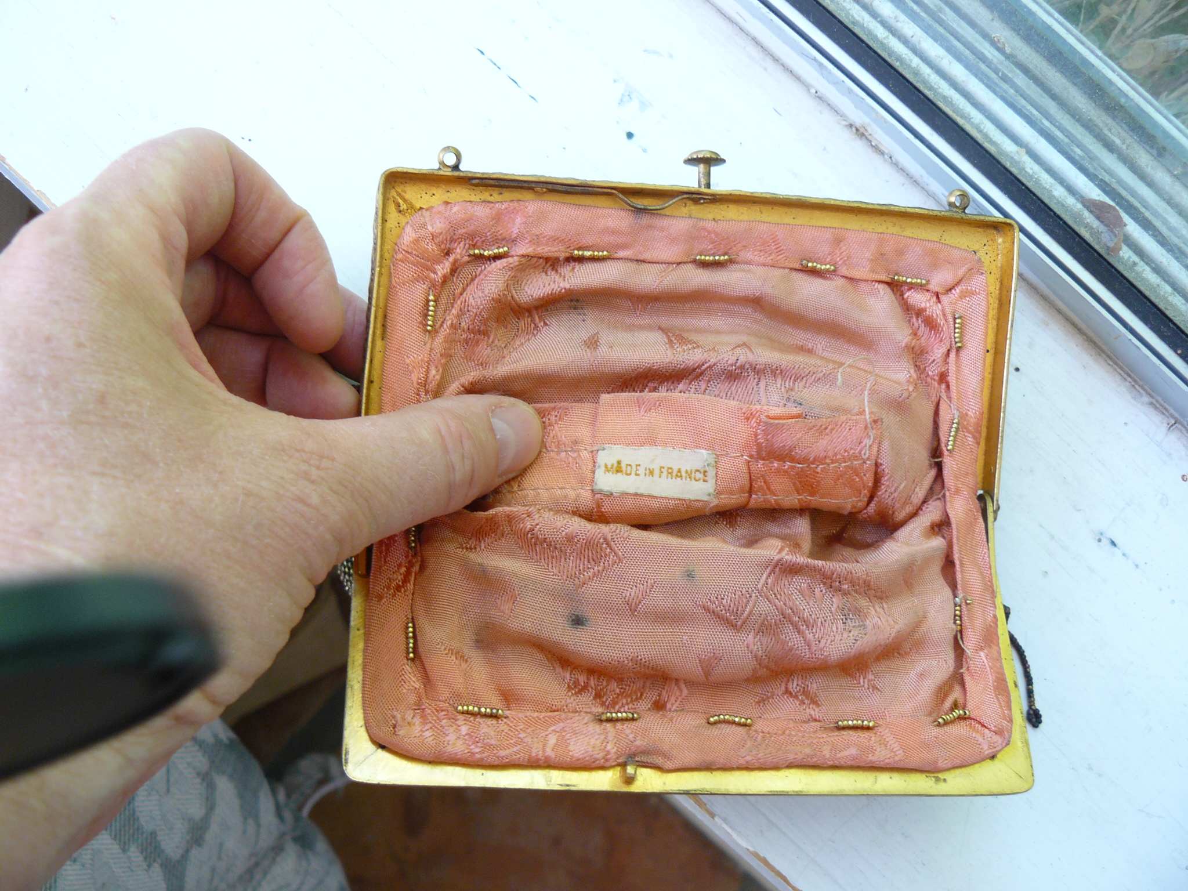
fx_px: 1235
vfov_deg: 39.7
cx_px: 594
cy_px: 446
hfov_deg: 51.4
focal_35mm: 36
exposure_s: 1/40
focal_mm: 6
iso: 100
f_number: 2.8
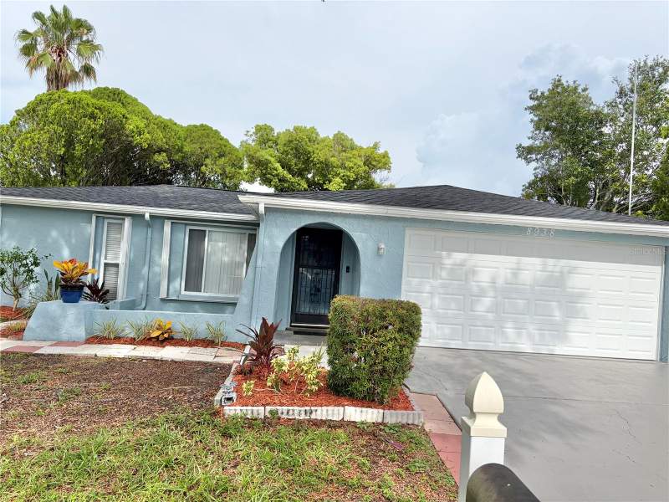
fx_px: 502
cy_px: 251
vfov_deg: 53.1
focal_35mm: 26
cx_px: 334
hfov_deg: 67.3
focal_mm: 5.96
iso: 50
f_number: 1.6
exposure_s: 1/3448
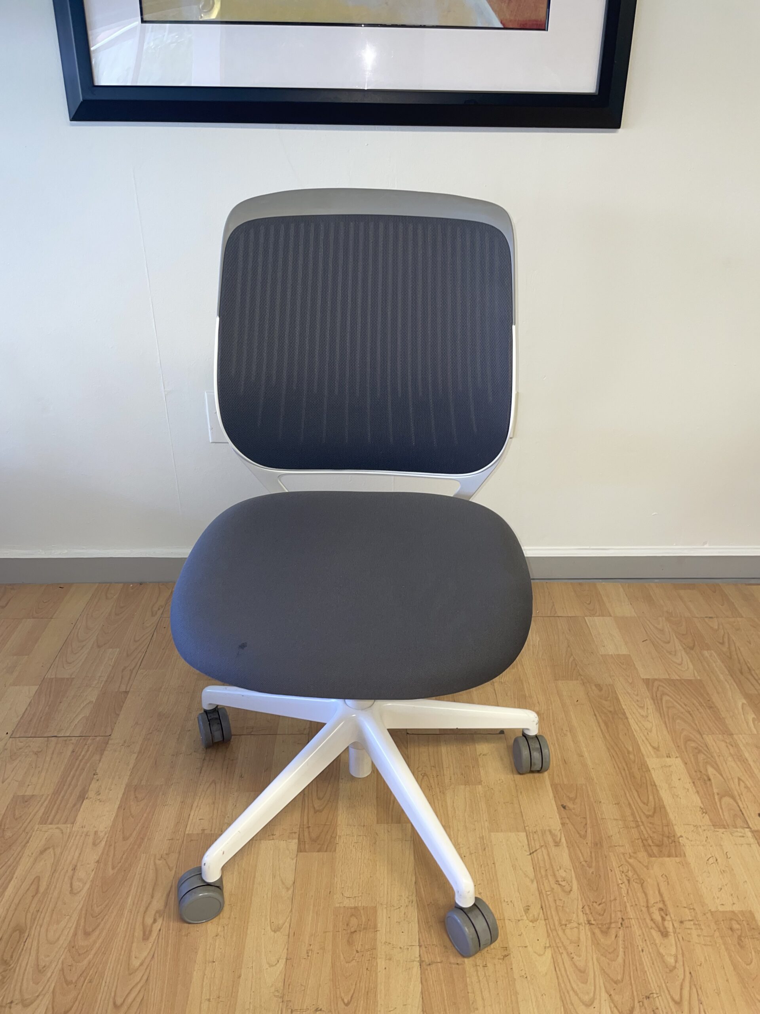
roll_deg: +0.3
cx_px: 380
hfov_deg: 53.1
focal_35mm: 26
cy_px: 507
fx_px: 761
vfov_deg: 67.3
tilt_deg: -26.8
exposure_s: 1/28
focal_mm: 4.2
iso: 32
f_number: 1.6
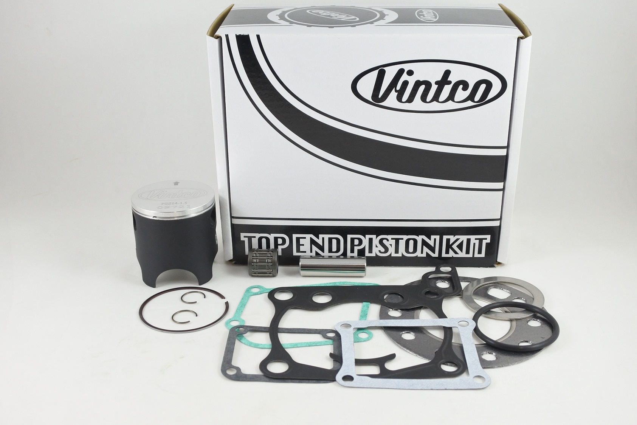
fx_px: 672
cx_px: 318
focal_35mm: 38
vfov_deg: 35.1
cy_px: 212
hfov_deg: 50.7
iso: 560
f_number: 4
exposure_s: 1/125
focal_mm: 14.3
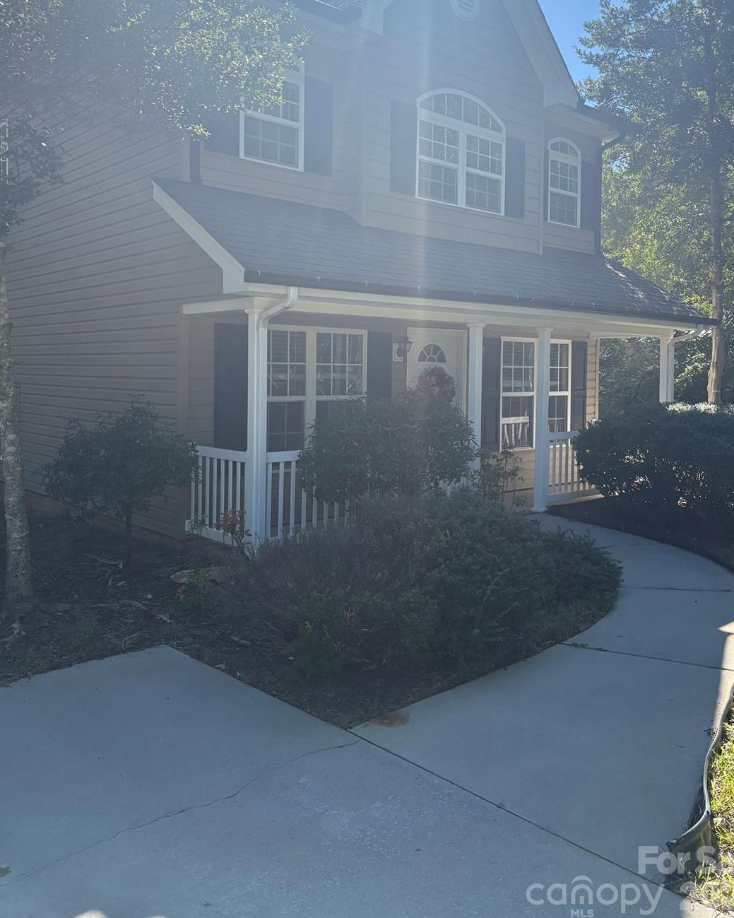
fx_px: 815
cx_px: 358
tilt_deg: -1.0
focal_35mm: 30
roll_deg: -0.4
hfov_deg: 48.5
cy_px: 382
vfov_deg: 58.4
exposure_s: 1/2451
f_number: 1.6
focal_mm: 5.96
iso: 64
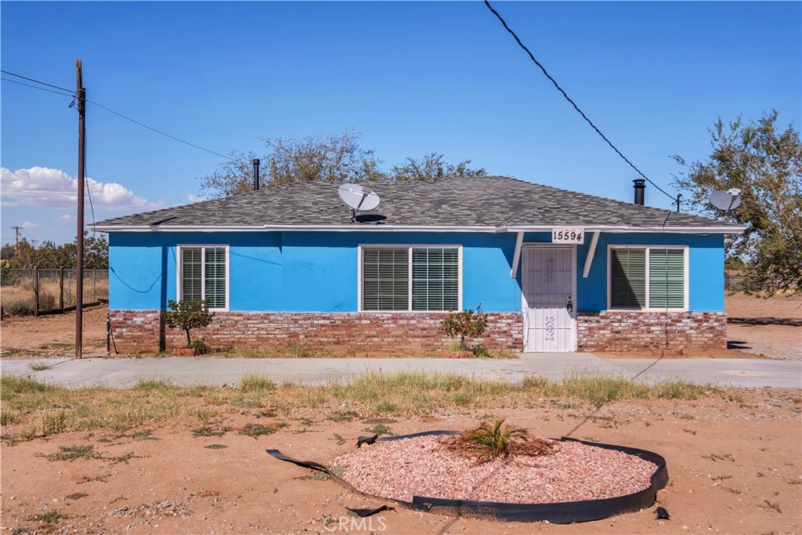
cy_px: 268
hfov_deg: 53.1
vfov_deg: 36.9
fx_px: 802
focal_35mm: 36
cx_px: 401
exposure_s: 1/2200
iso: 160
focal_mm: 24
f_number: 7.1
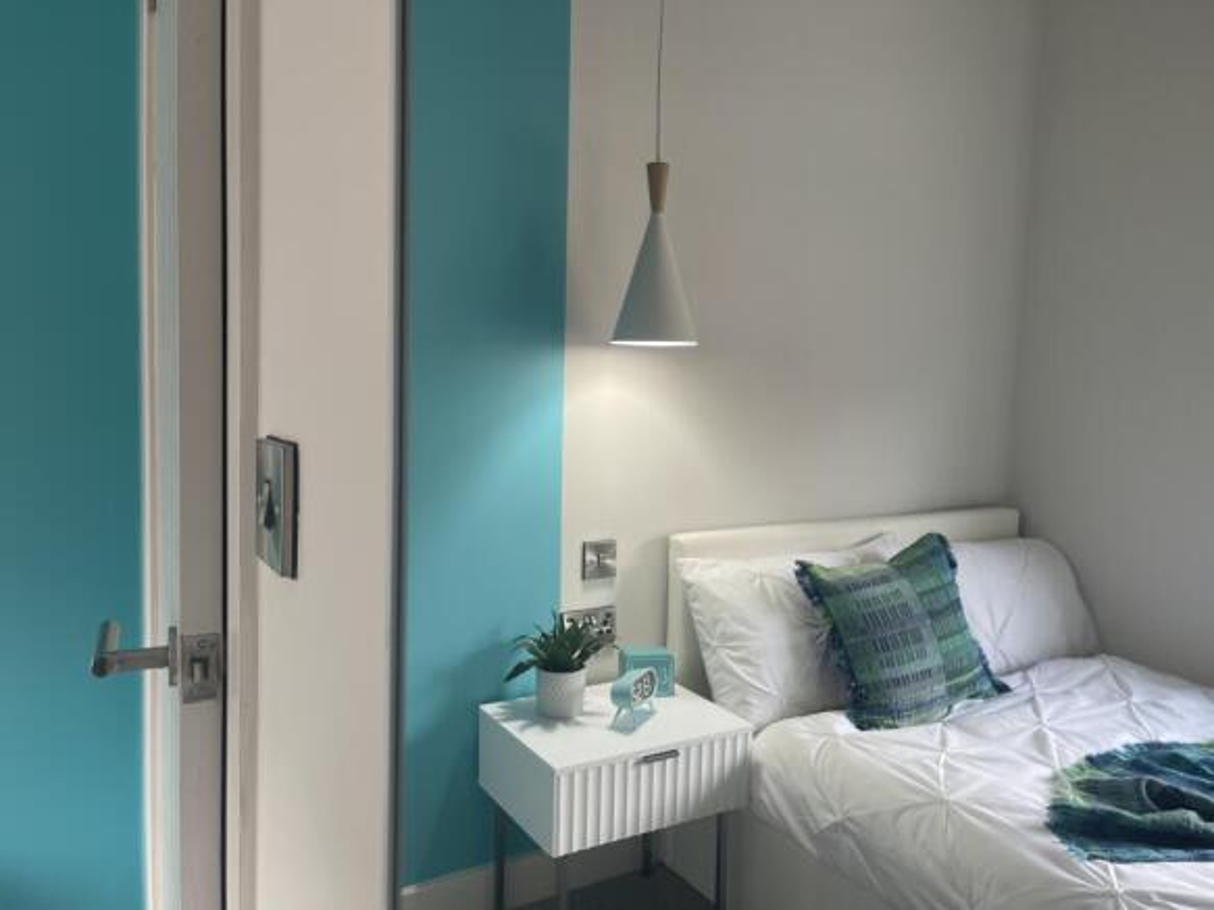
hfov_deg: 67.3
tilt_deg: -5.2
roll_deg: -2.4
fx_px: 912
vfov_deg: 53.0
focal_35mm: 26
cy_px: 455
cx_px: 607
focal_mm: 5.1
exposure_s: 1/100
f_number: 1.6
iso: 80
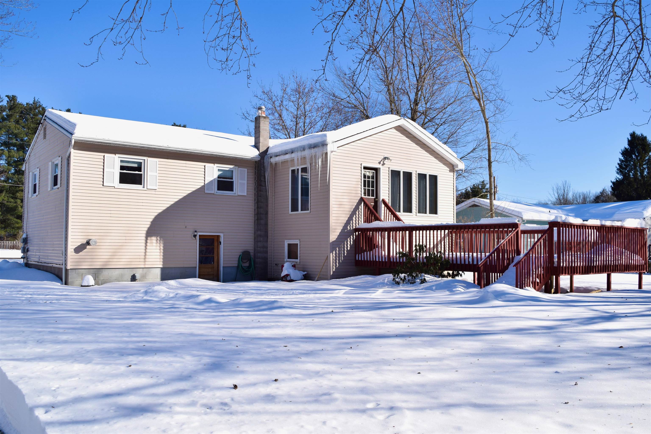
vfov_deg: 41.7
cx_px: 326
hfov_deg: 59.5
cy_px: 217
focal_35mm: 32
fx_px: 570
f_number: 6.3
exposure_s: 1/1250
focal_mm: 21
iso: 200
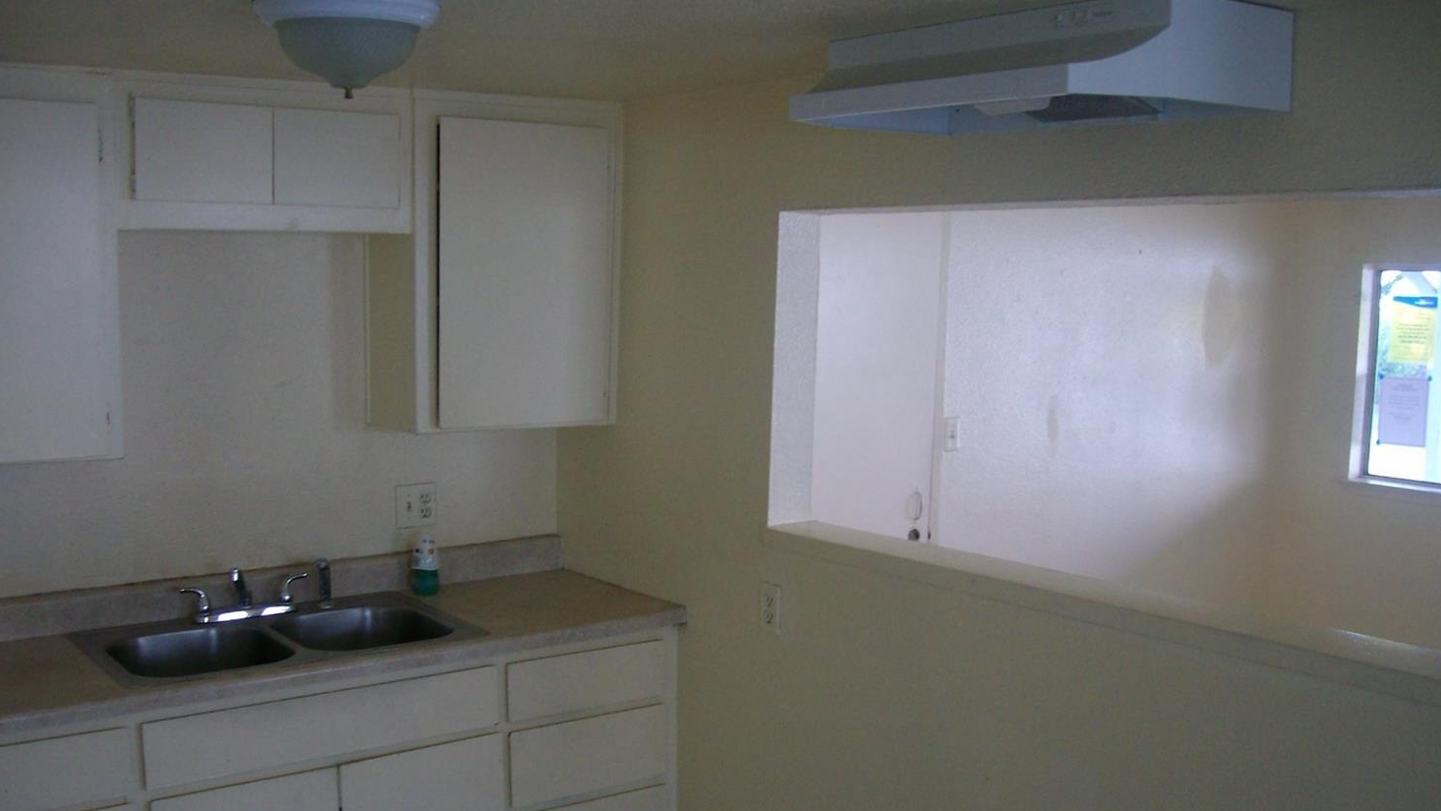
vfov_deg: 30.3
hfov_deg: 51.6
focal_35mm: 39
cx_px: 724
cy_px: 519
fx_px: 1490
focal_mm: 5.8
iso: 102
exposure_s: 1/40
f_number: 2.8
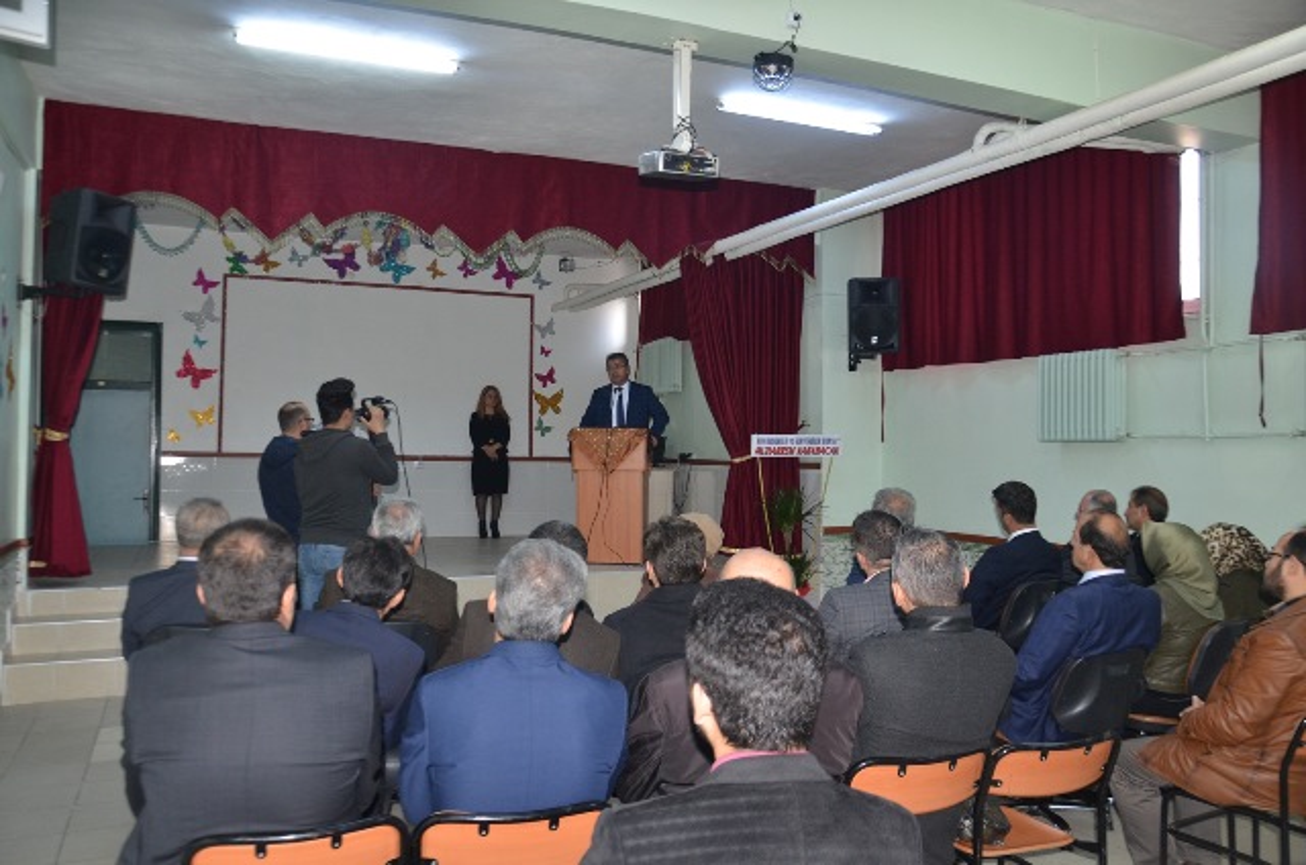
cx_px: 653
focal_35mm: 32
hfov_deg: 59.6
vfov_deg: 41.5
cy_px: 432
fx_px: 1140
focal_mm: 21
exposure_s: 1/60
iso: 500
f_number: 4.5
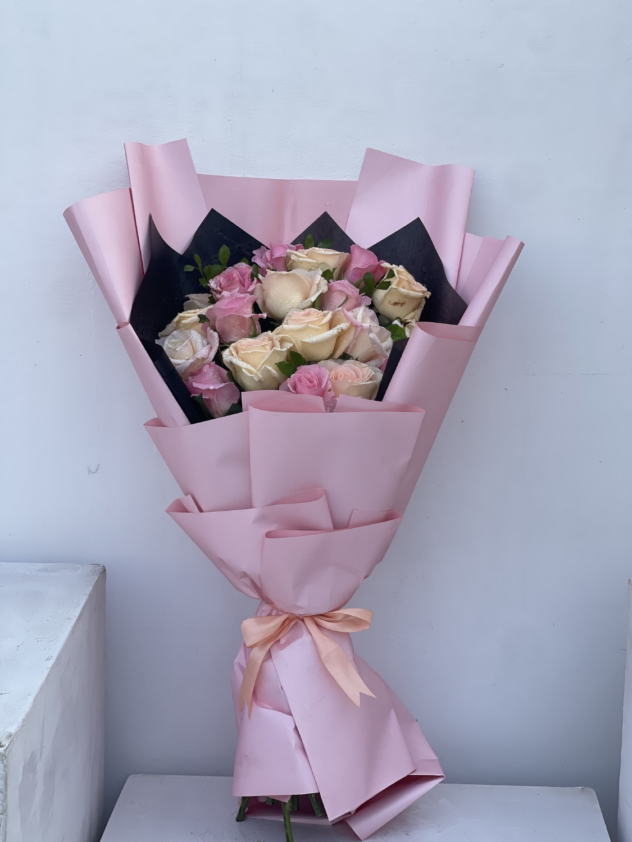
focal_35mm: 64
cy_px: 421
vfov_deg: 30.3
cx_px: 316
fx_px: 1558
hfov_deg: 22.9
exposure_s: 1/305
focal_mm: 7.5
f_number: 2.2
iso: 20
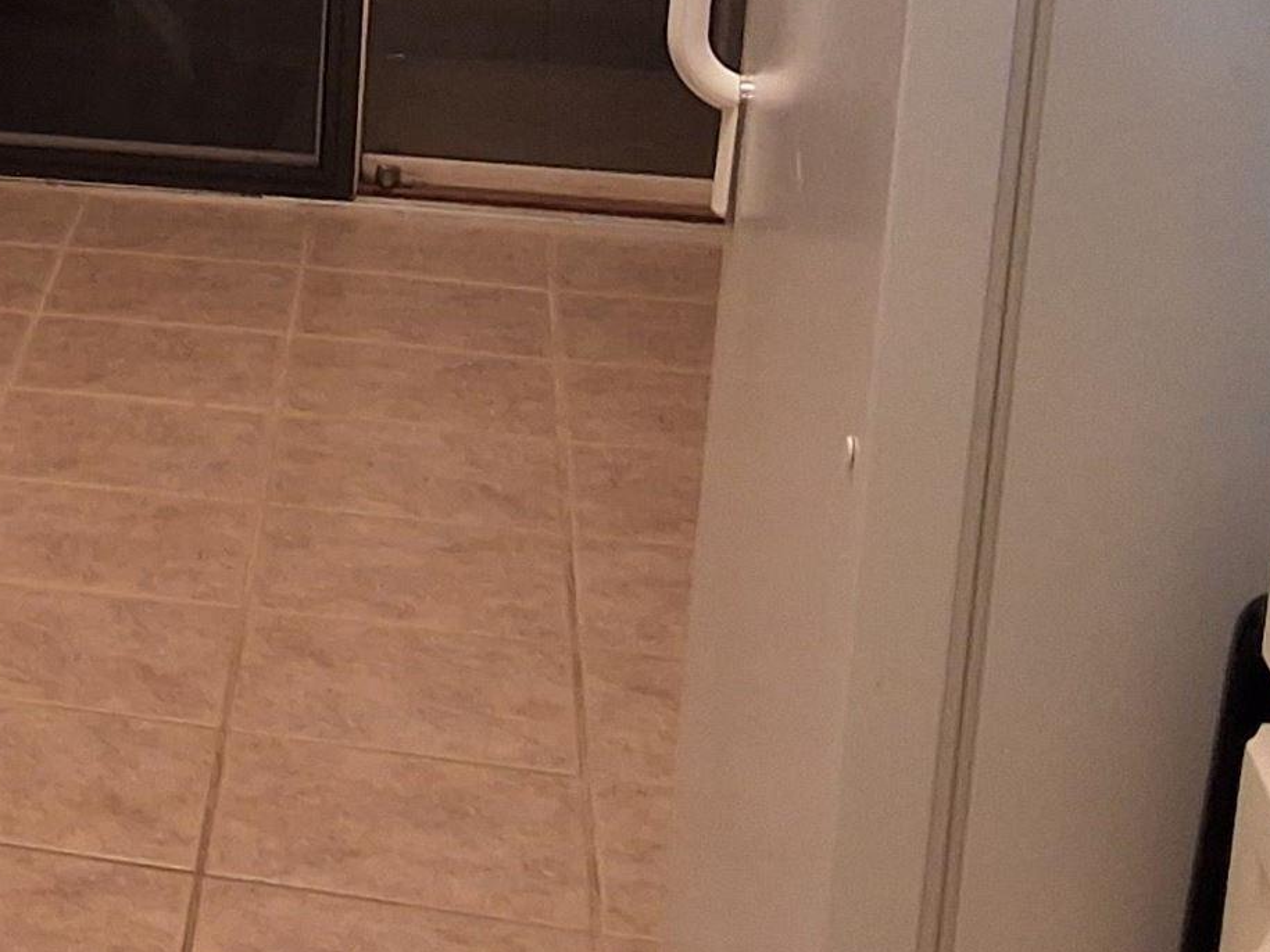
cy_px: 57
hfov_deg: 18.4
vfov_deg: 15.5
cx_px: -666
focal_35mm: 94
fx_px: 3448
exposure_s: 1/33
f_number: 1.9
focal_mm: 2.91
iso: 200
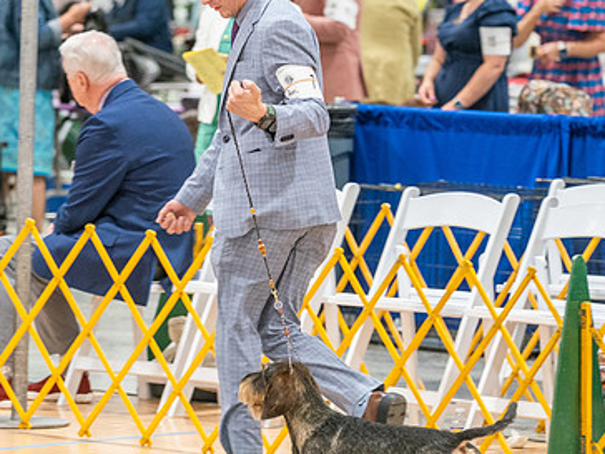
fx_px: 4614
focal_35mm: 264
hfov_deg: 7.5
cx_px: 270
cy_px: 296
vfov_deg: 5.6
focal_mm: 138
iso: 3200
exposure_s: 1/250
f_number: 3.5
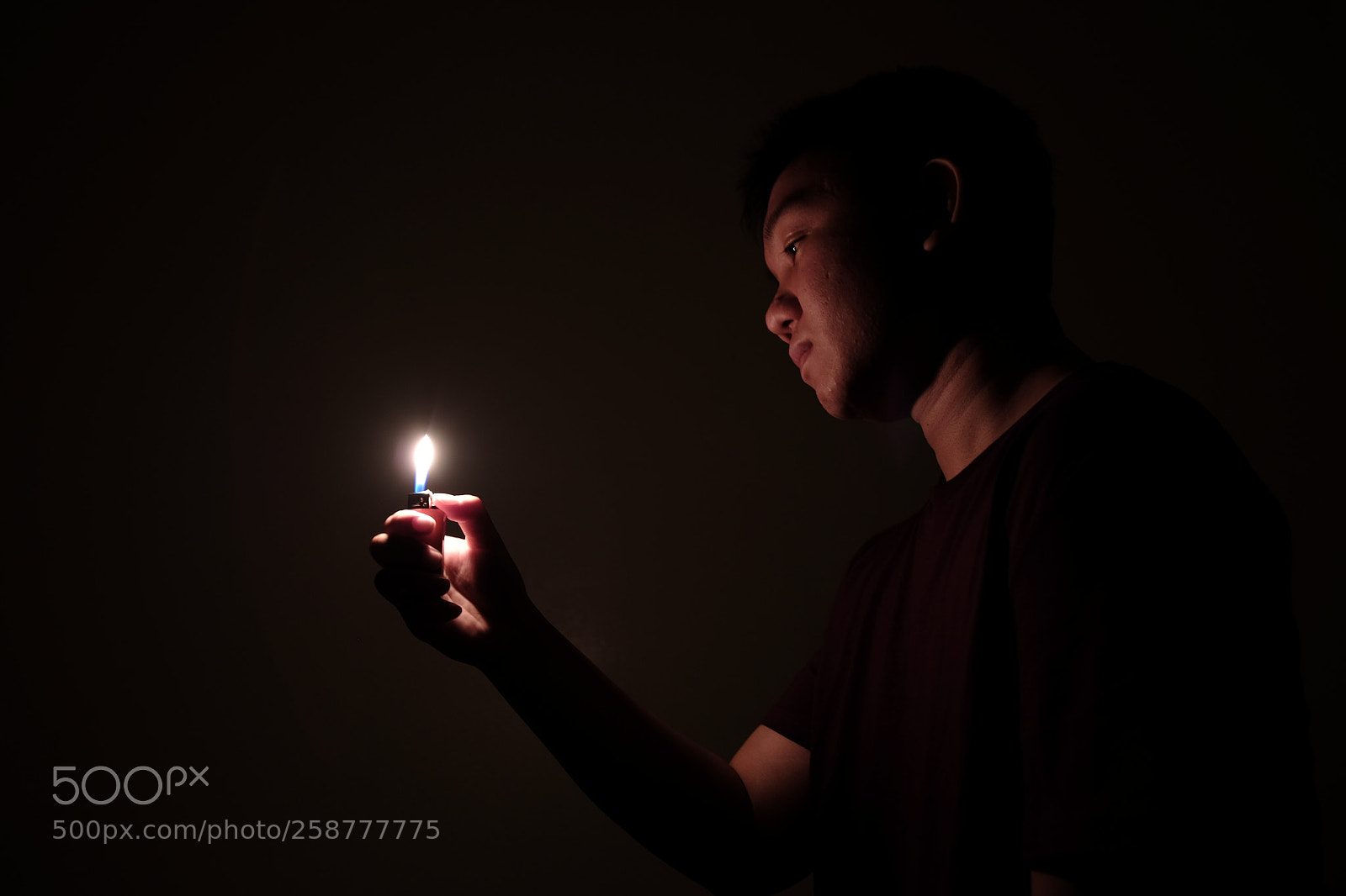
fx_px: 1308
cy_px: 448
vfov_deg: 37.8
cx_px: 673
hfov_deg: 54.4
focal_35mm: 35
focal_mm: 23
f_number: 3.6
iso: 200
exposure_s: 1
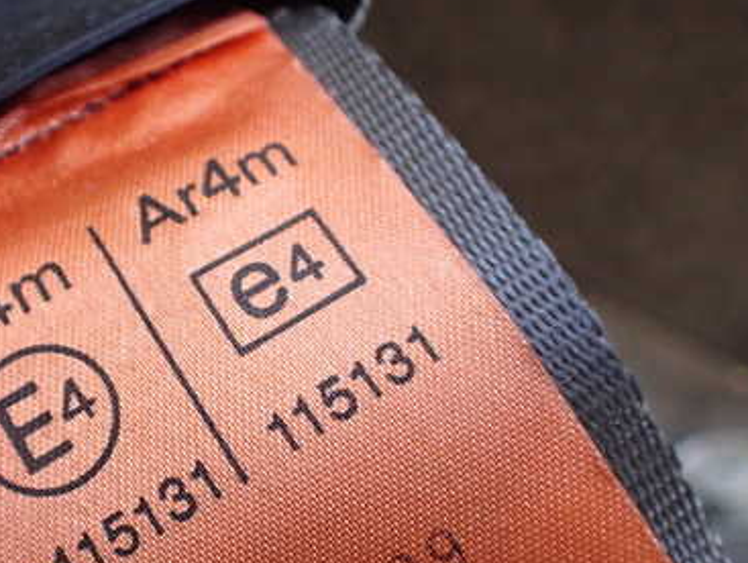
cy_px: 410
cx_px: 208
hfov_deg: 38.1
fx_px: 1060
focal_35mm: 49
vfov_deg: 29.3
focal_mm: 5.4
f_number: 2.3
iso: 800
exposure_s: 1/50
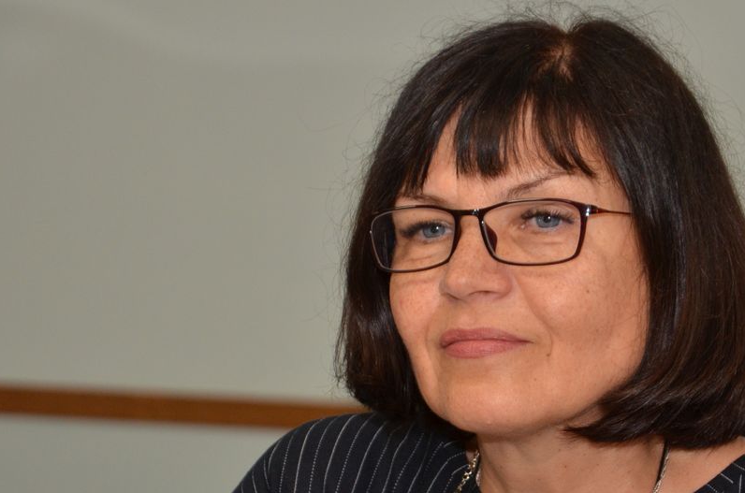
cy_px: 374
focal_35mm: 277
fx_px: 5717
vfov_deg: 4.9
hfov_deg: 7.5
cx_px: 518
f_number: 5.6
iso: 500
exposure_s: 1/250
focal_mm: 105
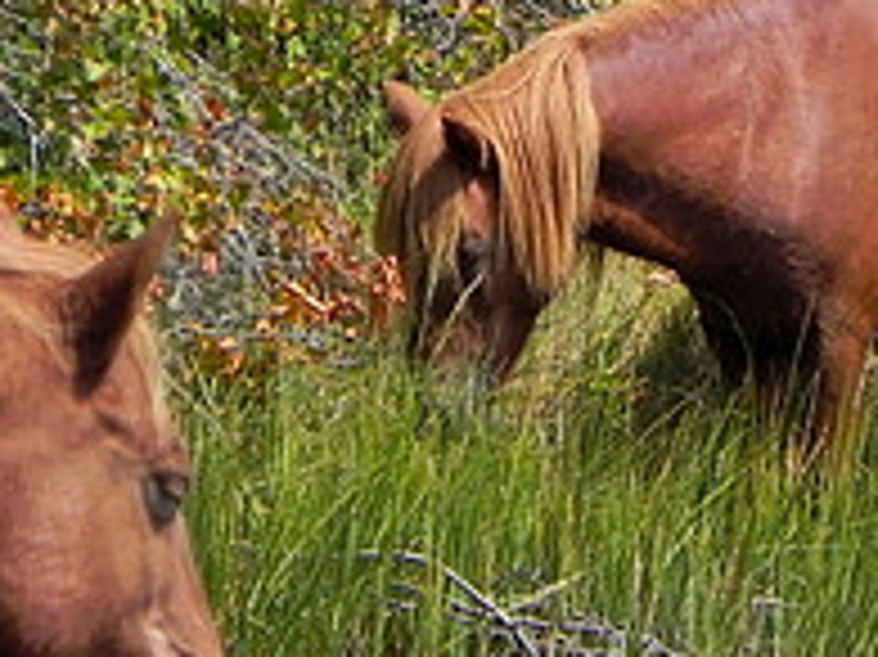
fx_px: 32116
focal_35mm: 1267
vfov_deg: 1.2
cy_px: 461
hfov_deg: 1.6
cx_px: 567
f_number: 5
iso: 200
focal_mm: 75.7
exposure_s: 1/1000
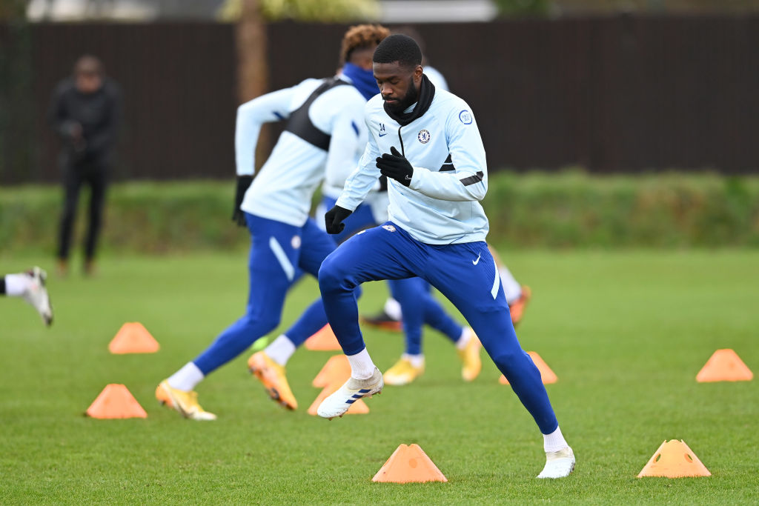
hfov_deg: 5.2
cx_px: 380
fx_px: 8434
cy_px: 253
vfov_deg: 3.4
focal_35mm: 400
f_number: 3.5
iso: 1000
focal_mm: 400
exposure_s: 1/2000
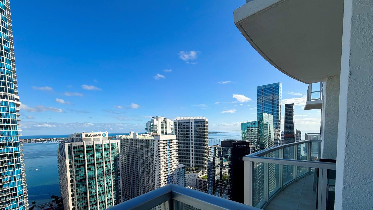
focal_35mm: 16
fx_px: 158
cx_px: 181
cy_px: 141
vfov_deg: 65.2
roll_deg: -0.9
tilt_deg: -6.0
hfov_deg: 99.3
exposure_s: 1/789
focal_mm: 2.22
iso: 20
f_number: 2.2
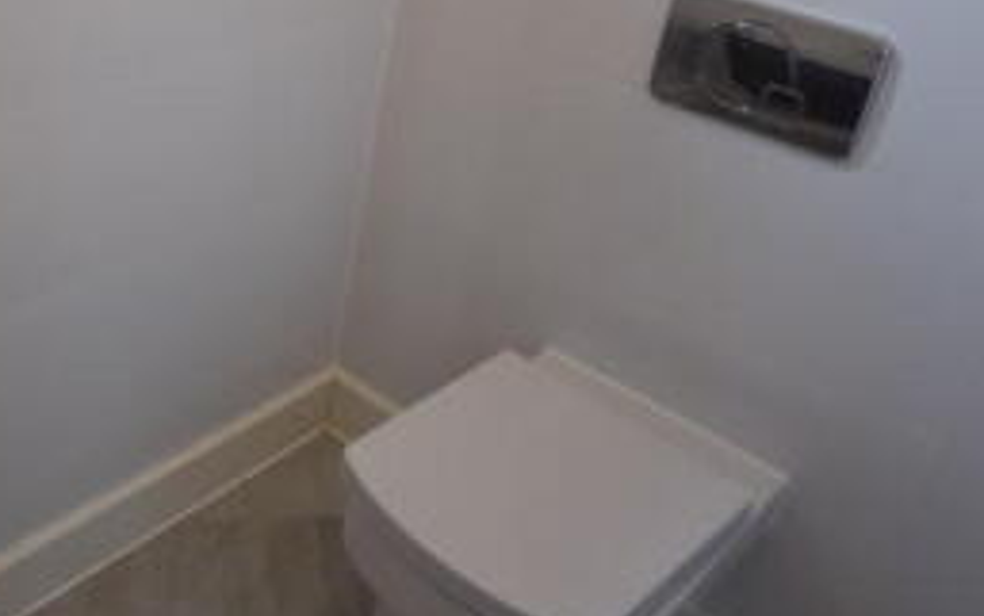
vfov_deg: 31.6
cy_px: 90
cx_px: 98
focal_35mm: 39
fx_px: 1047
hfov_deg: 45.6
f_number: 4.5
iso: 400
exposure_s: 1/80
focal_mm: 10
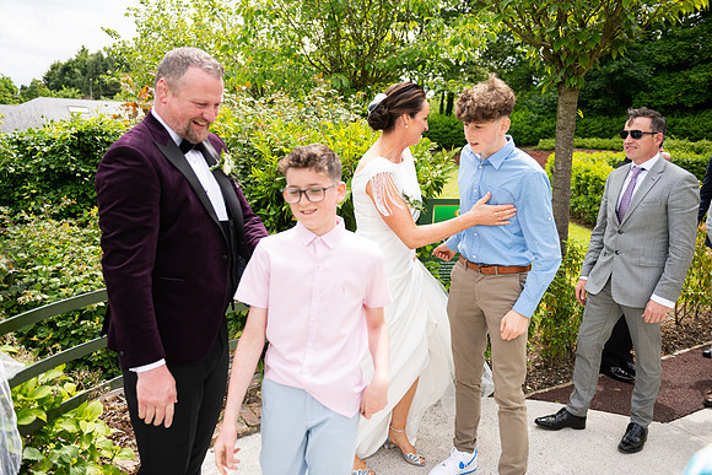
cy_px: 238
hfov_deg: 63.6
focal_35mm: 29
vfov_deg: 45.0
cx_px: 356
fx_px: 574
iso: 250
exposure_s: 1/2000
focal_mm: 29
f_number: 3.5
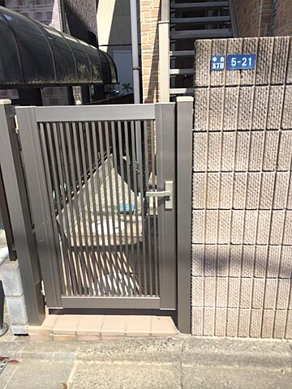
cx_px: 146
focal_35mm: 30
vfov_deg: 60.0
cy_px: 194
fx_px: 337
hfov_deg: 46.8
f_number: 2.2
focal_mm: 4.12
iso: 32
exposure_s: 1/1580
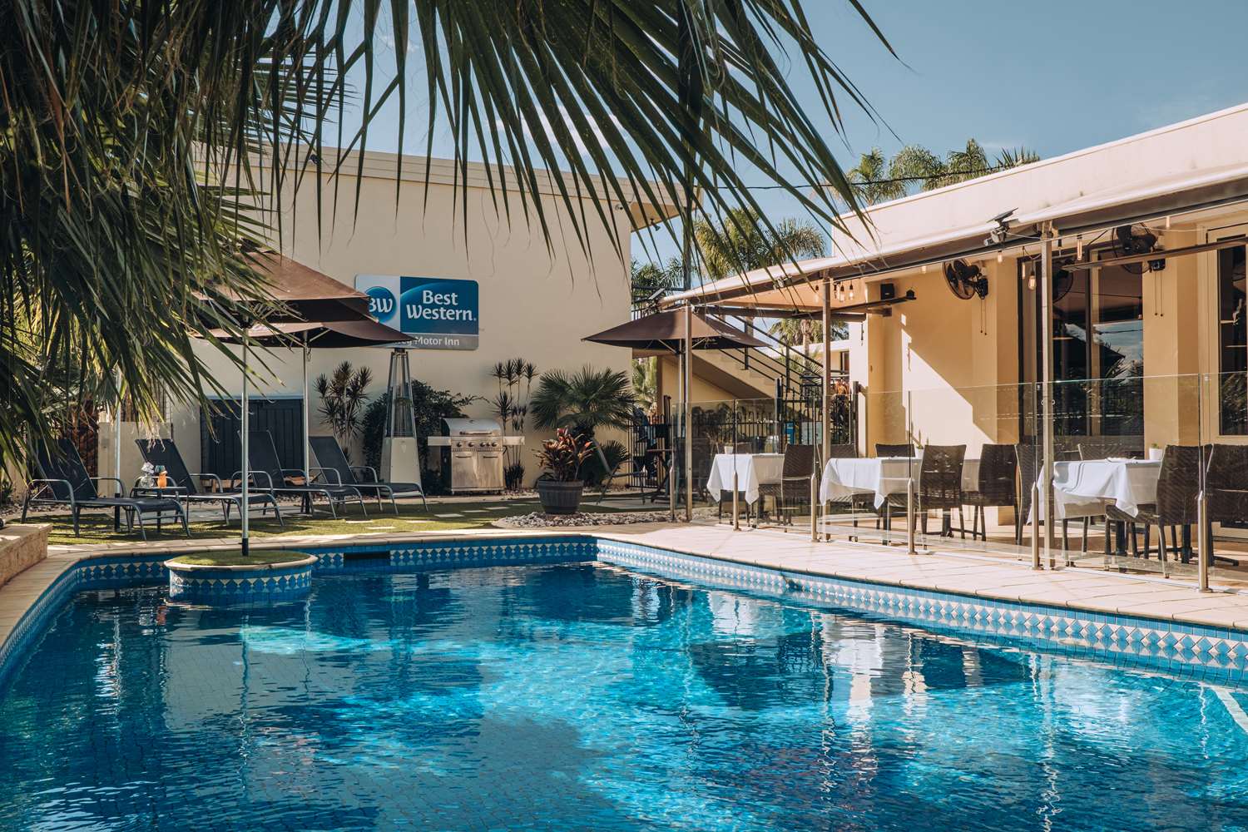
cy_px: 416
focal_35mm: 35
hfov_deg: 54.4
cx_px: 624
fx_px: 1213
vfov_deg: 37.9
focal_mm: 23
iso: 160
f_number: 10
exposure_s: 1/200
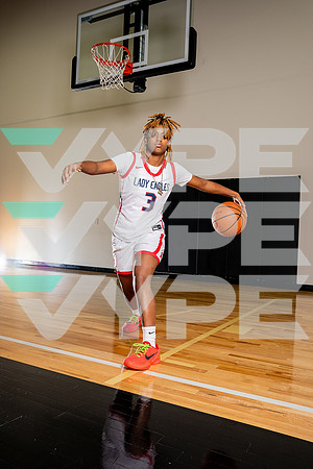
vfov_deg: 63.5
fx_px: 379
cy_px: 234
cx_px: 156
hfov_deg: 44.8
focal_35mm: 29
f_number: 7.1
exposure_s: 1/200
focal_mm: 29.1
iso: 640
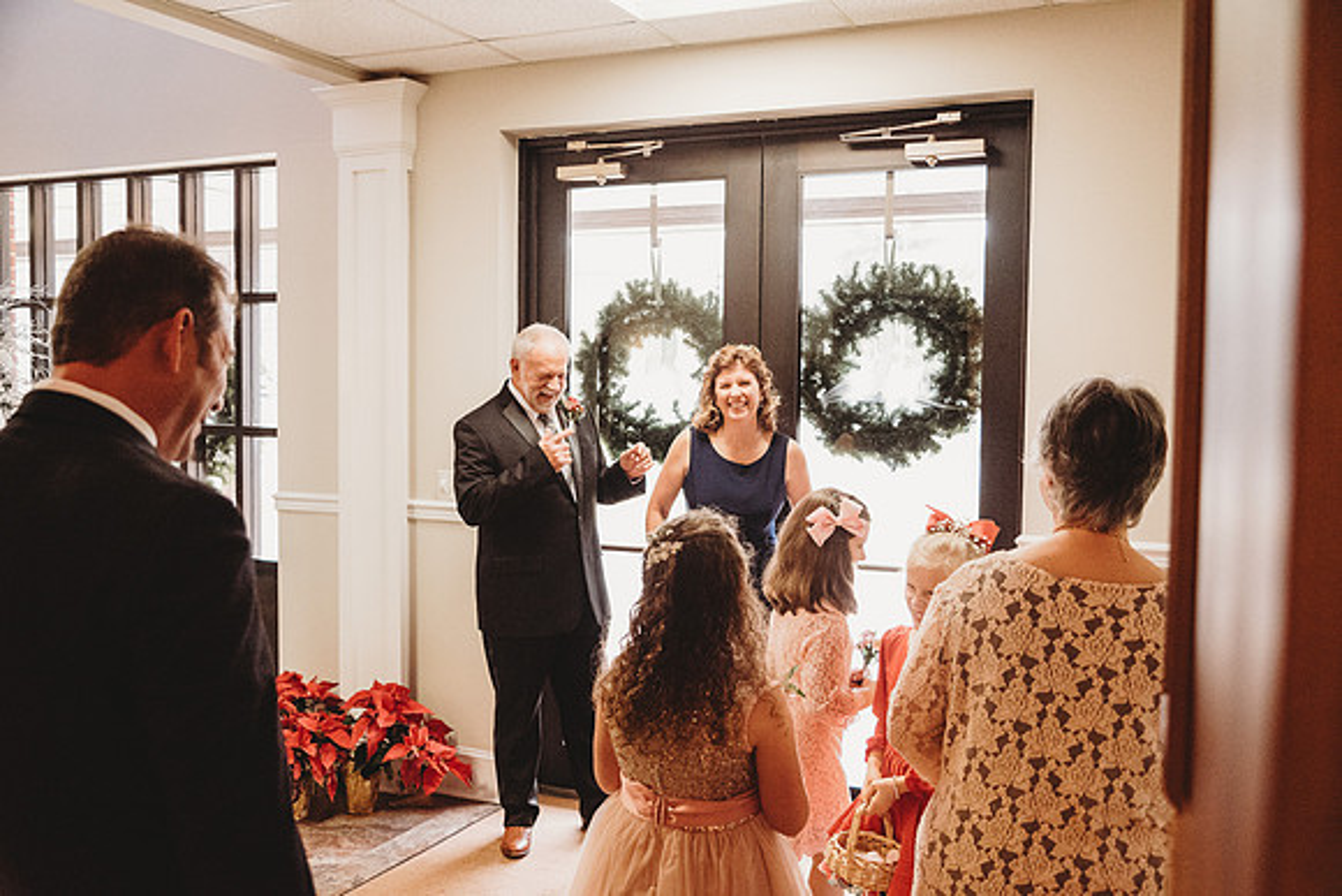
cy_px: 448
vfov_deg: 38.9
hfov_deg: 55.8
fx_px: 1268
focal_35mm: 34
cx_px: 671
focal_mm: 34
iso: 8000
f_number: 4
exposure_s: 1/200
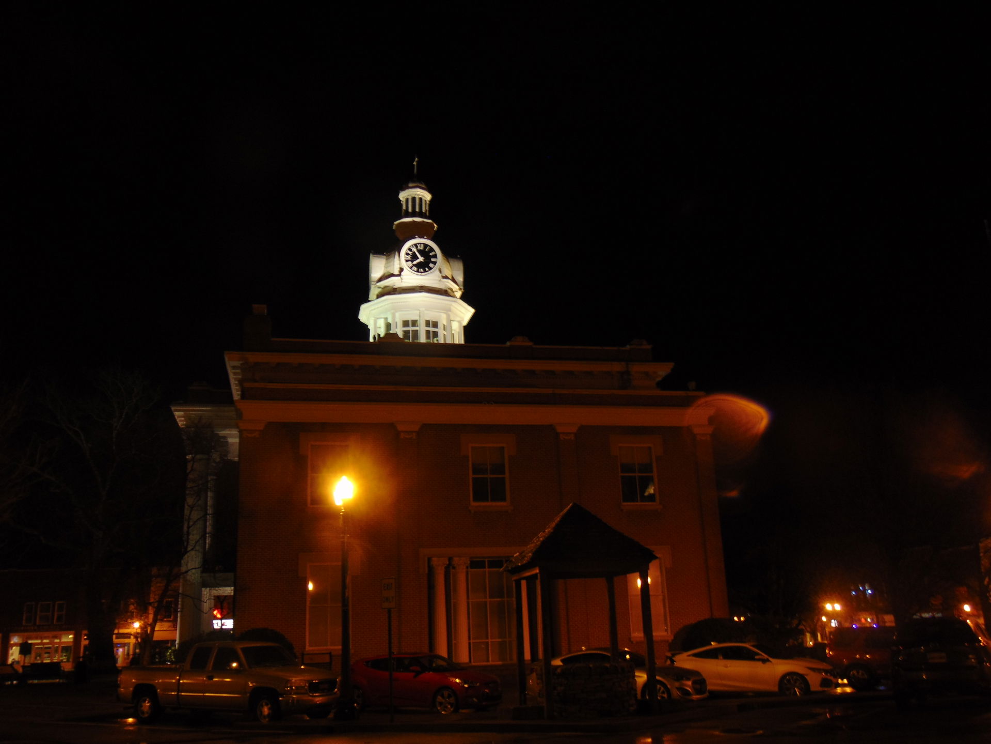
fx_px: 945
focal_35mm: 33
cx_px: 496
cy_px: 372
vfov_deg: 42.9
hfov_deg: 55.4
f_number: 3.2
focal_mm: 5.8
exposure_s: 1/5
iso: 80
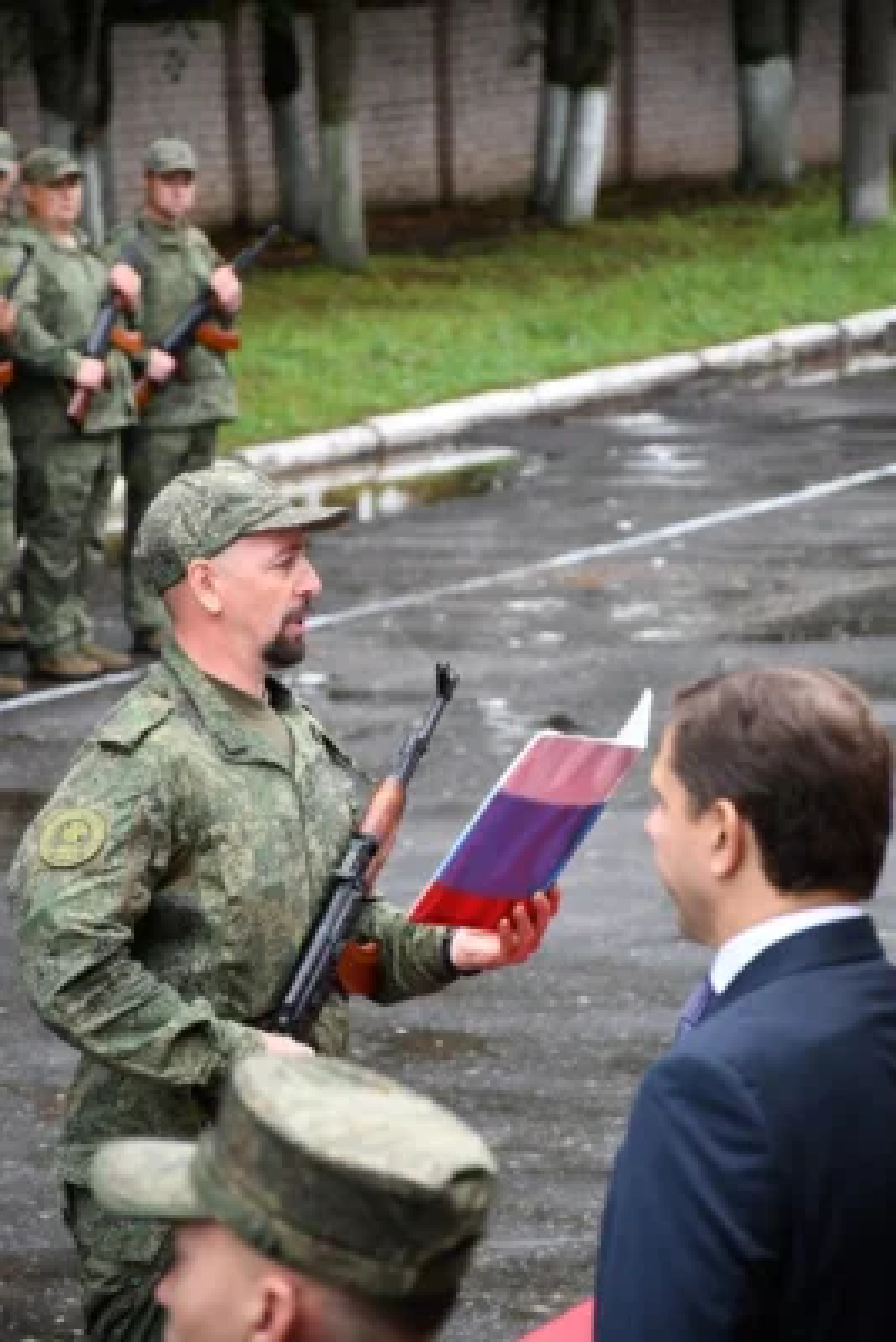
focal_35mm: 157
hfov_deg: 8.7
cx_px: 448
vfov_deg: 13.1
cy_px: 671
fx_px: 5856
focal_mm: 105
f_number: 5.6
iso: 400
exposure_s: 1/100
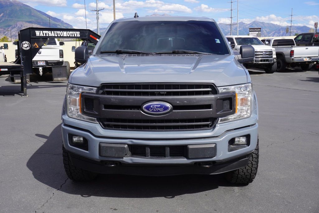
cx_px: 160
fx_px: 346
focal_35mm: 39
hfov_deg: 49.5
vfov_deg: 34.3
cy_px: 106
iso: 100
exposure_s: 1/125
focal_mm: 26
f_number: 11
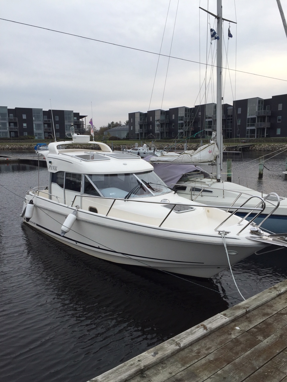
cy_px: 191
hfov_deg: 48.2
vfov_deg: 61.7
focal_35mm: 29
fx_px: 321
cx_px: 144
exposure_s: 1/706
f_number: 2.2
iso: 32
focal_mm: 4.15
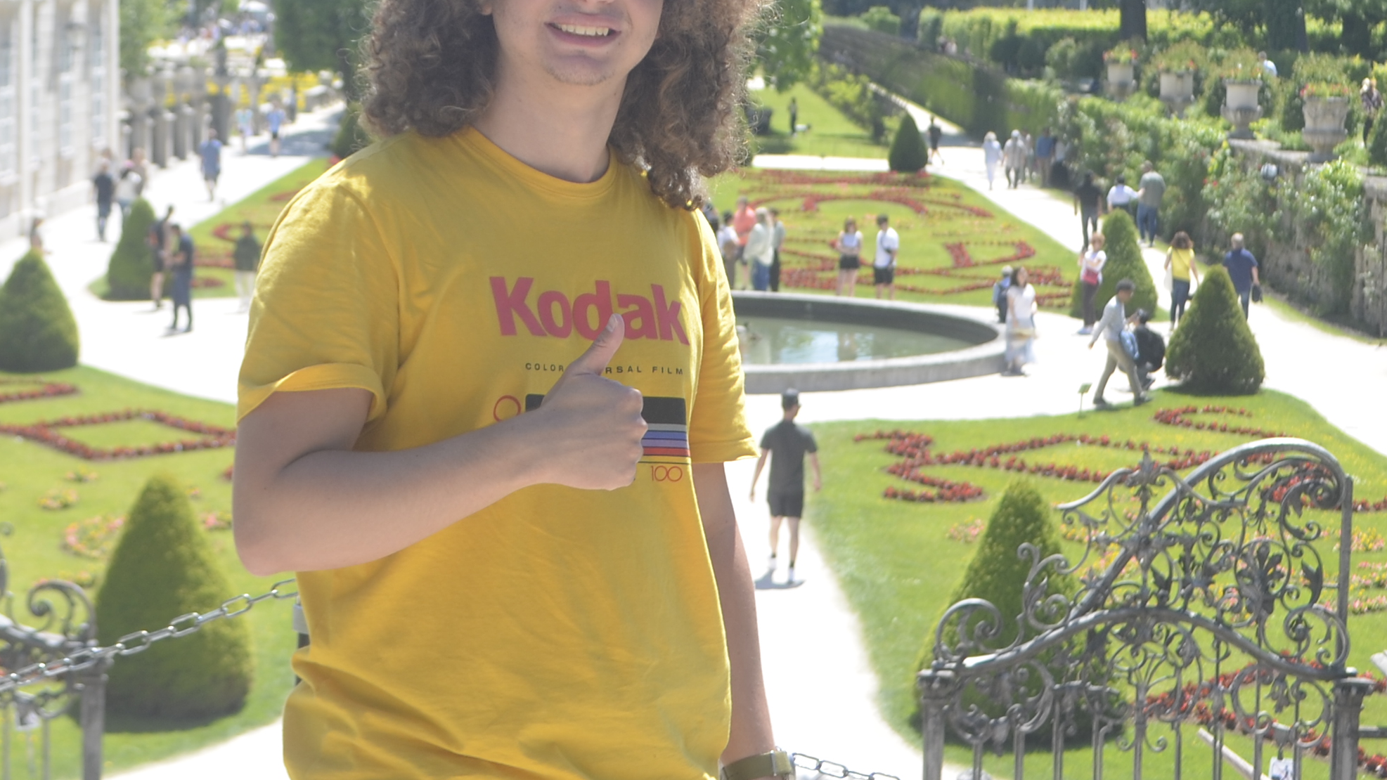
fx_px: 3457
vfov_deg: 12.7
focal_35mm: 94
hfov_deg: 22.7
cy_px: 15
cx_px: 593
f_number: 4
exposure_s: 1/320
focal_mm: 24
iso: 100
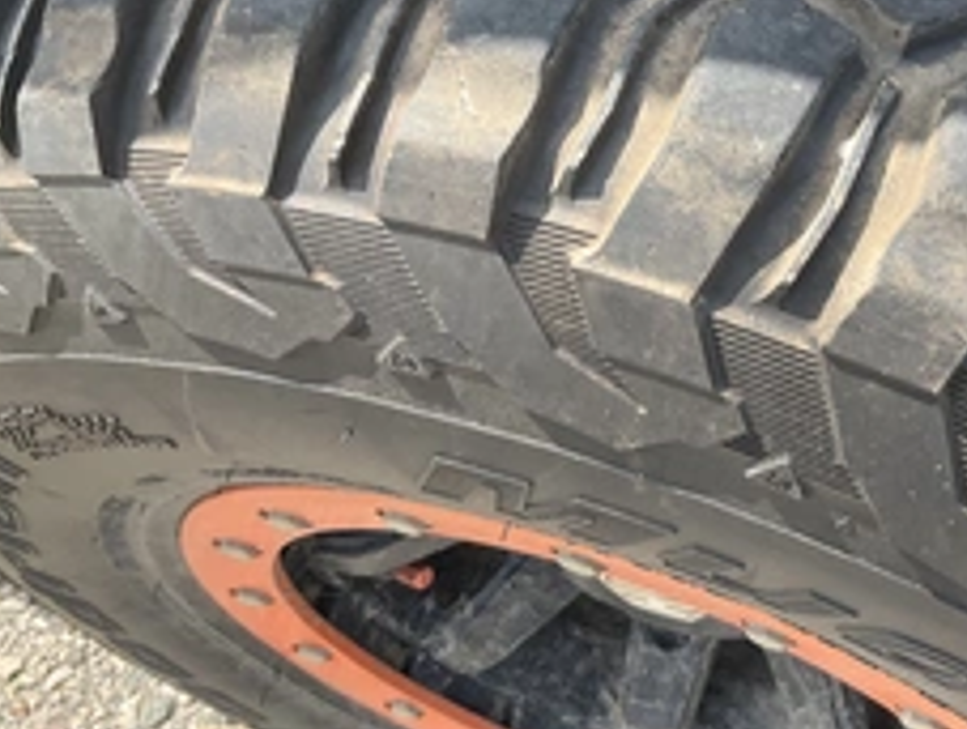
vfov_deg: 28.2
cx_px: 716
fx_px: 1427
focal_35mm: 51
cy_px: 188
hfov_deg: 36.6
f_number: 1.8
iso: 25
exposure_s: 1/415
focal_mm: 3
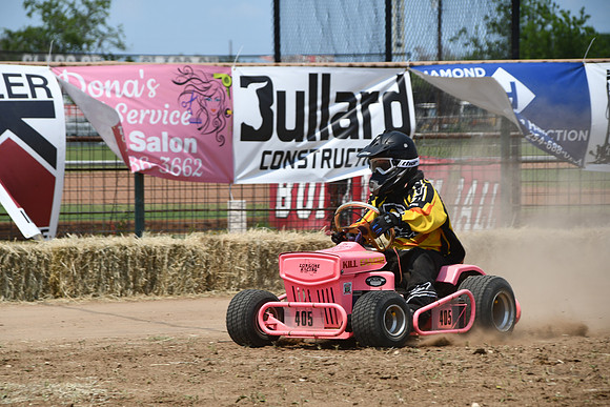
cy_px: 204
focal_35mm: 247
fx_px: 4186
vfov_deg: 5.6
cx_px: 305
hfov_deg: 8.3
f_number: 8
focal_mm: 165
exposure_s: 1/500
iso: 100
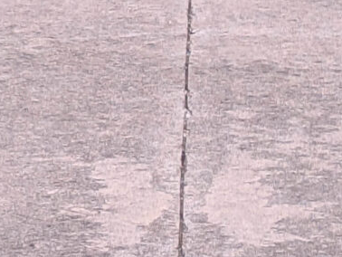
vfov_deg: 9.9
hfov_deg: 15.2
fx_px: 1285
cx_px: 149
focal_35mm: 130
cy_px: -386
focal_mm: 6.86
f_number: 1.8
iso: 80
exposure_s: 1/3200
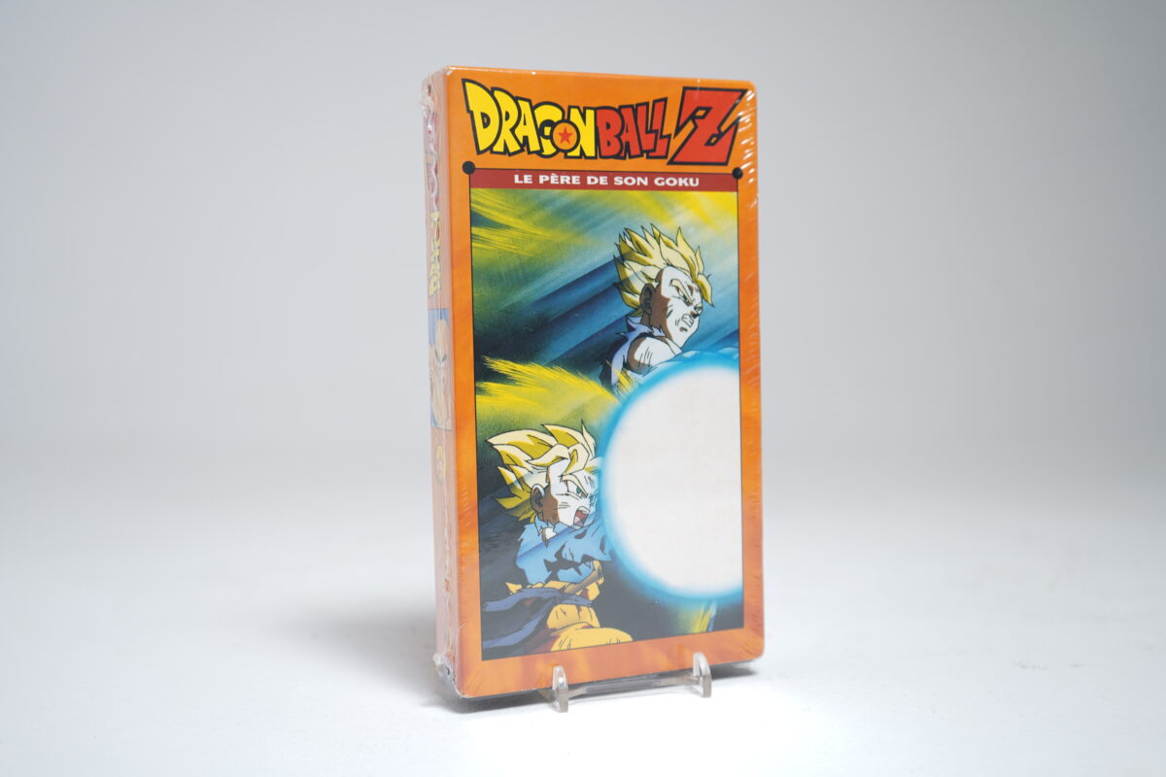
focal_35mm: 39
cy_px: 388
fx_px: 1263
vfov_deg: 34.2
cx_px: 583
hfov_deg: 49.6
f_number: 4
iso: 64
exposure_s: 1/6
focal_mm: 39
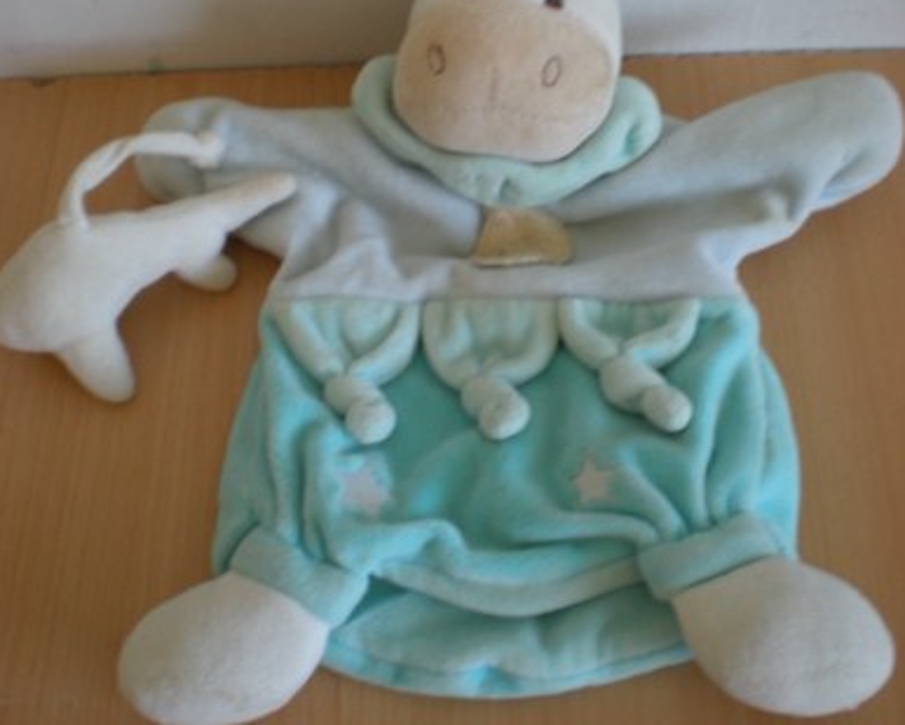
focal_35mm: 50
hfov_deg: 37.3
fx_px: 1340
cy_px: 246
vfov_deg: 30.1
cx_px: 452
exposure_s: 1/15
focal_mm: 6.3
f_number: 3.1
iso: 64
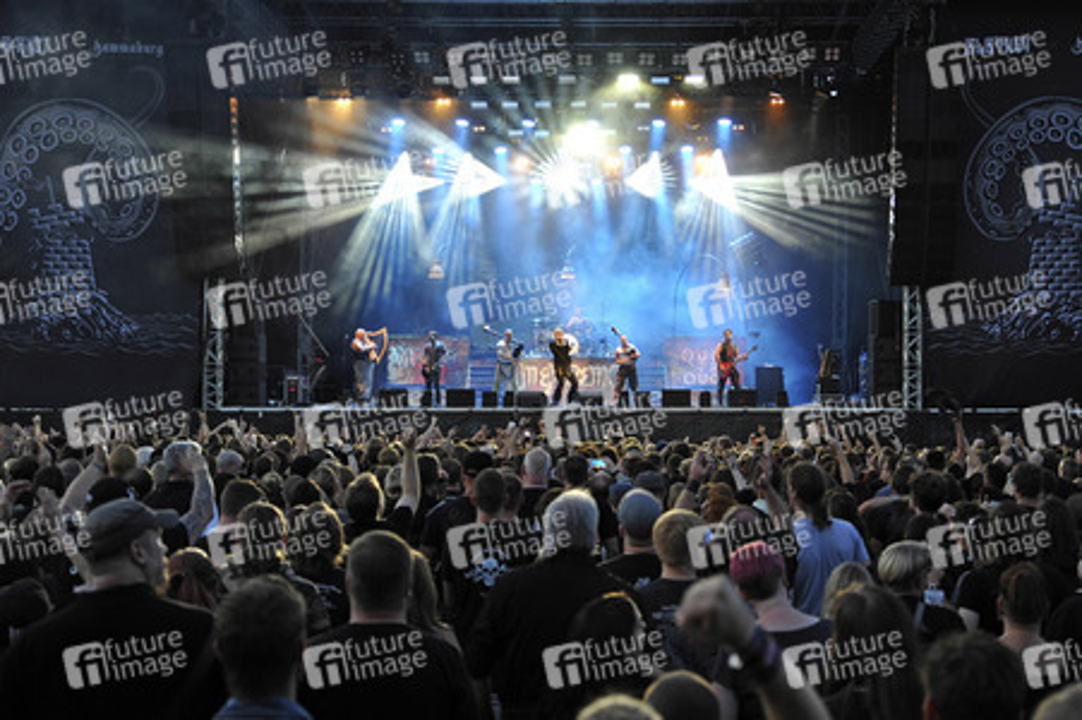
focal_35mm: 46
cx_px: 541
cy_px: 360
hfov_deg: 42.8
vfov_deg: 29.2
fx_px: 1382
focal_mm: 46
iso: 800
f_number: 2.8
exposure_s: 1/100
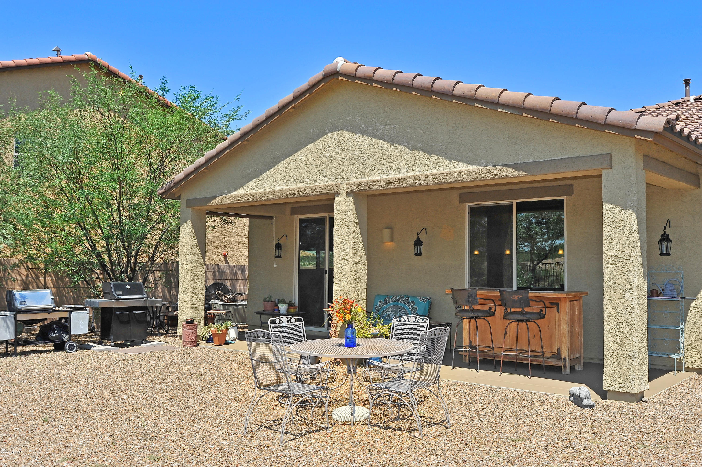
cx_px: 351
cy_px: 234
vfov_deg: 37.8
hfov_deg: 54.5
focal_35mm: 35
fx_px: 682
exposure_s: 1/320
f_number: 11
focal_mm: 35
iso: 320
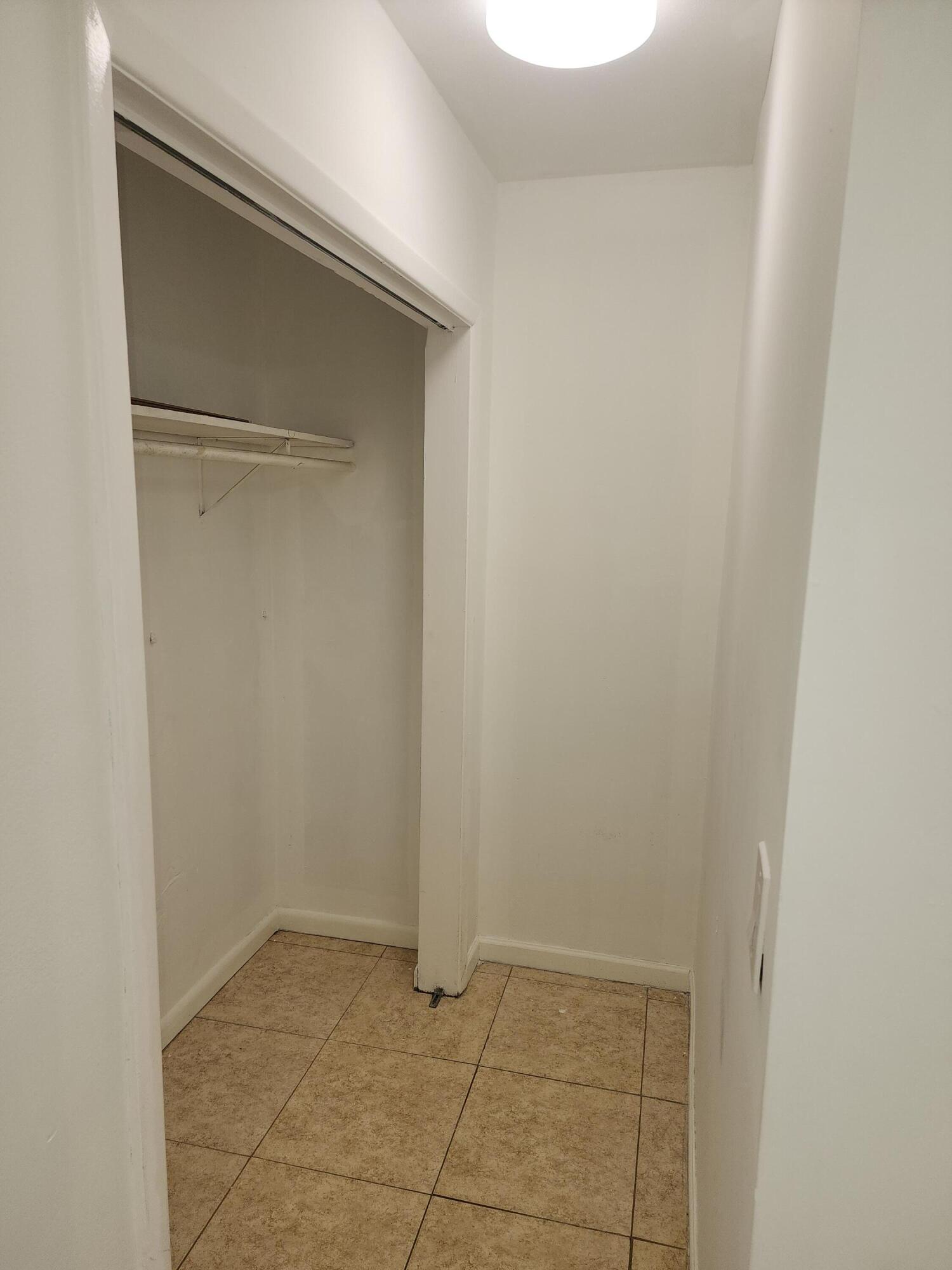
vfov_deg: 73.9
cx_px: 476
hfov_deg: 58.9
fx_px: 843
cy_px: 635
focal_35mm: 23
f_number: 1.8
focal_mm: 6.4
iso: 25
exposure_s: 1/60
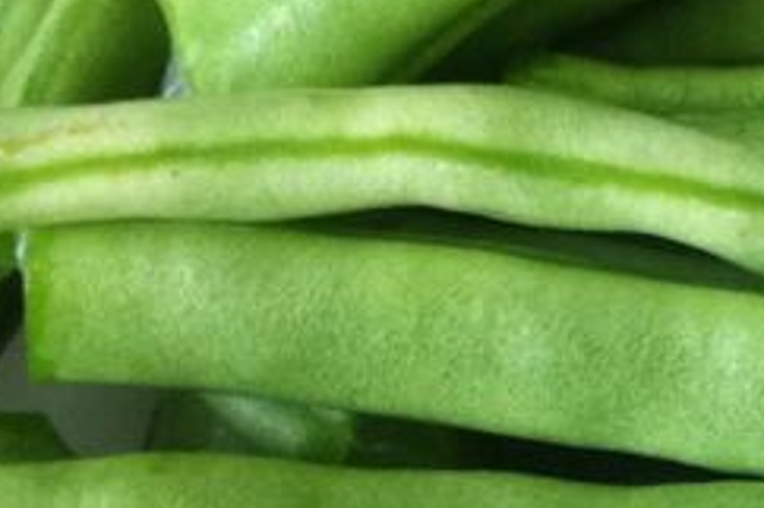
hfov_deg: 13.1
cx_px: 862
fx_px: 3266
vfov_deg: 8.9
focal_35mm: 154
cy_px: 431
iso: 125
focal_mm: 3.85
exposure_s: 1/15
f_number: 2.8
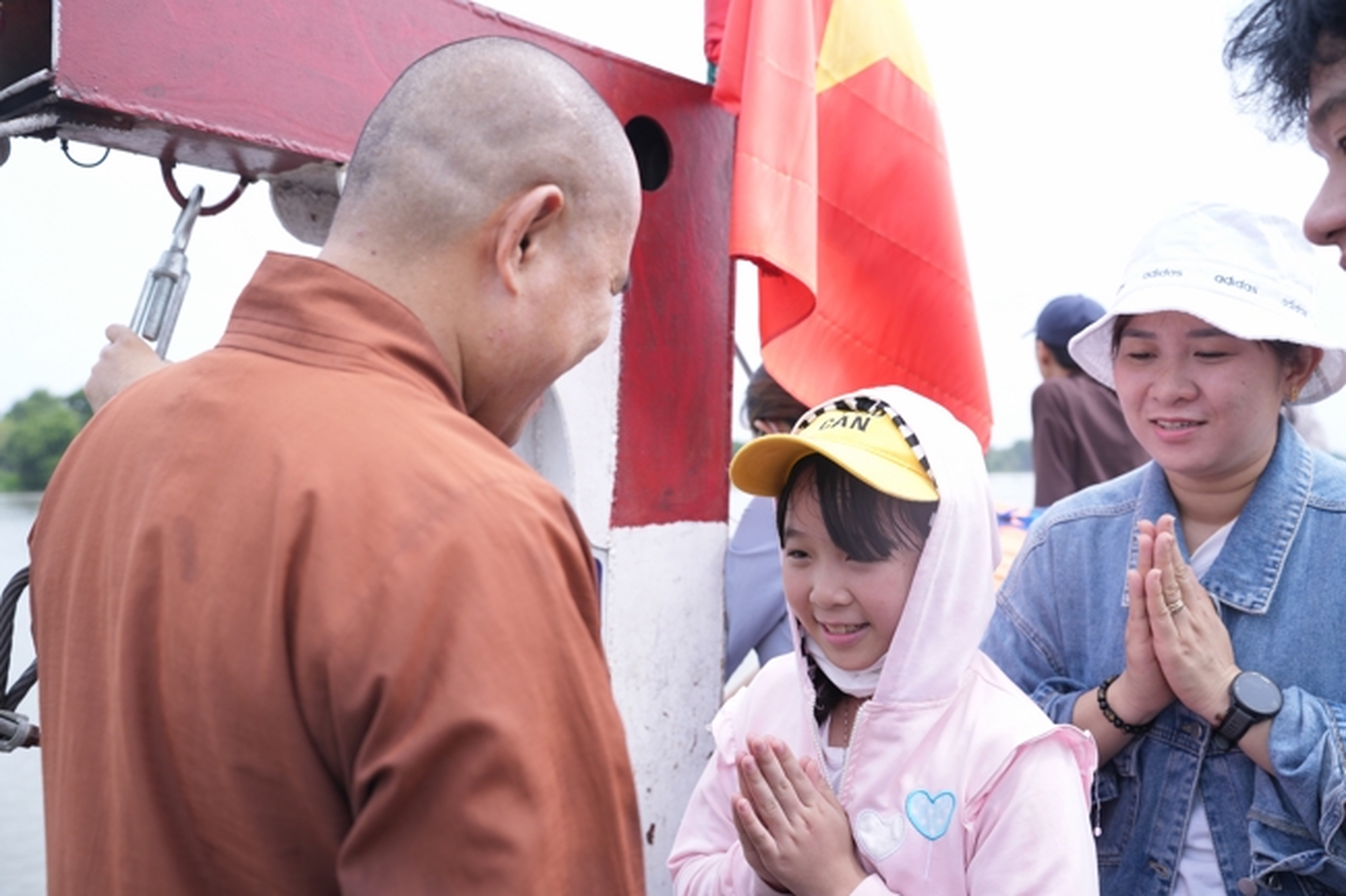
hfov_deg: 54.4
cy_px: 448
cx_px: 673
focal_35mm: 35
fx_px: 1308
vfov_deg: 37.8
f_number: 4.5
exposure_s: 1/320
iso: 125
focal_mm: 35
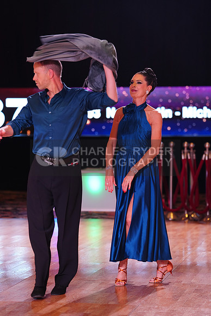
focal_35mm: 123
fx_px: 1081
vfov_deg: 16.6
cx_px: 106
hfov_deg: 11.2
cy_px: 158
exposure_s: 1/250
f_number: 2.8
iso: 800
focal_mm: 123
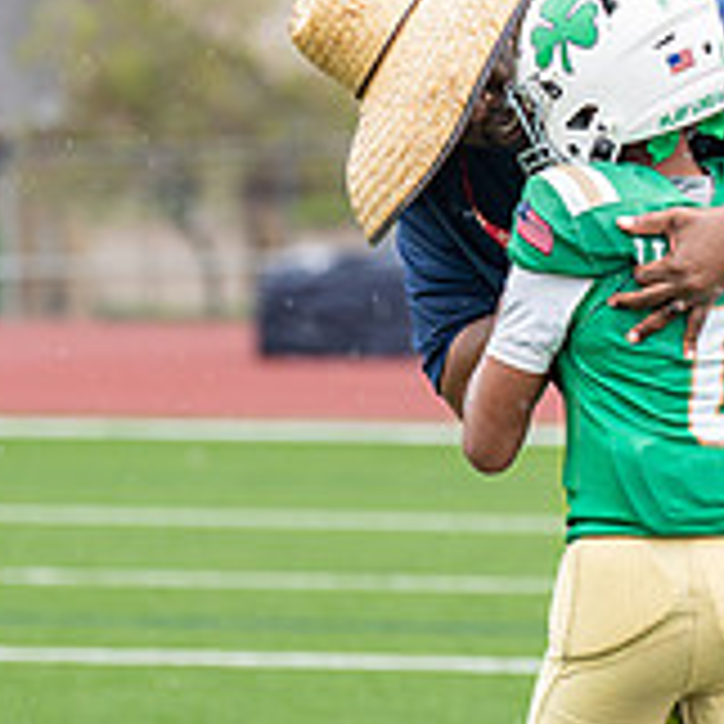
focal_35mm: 473
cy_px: 272
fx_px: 11193
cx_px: 671
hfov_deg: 3.7
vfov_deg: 3.7
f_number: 2.8
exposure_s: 1/1000
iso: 320
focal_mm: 118
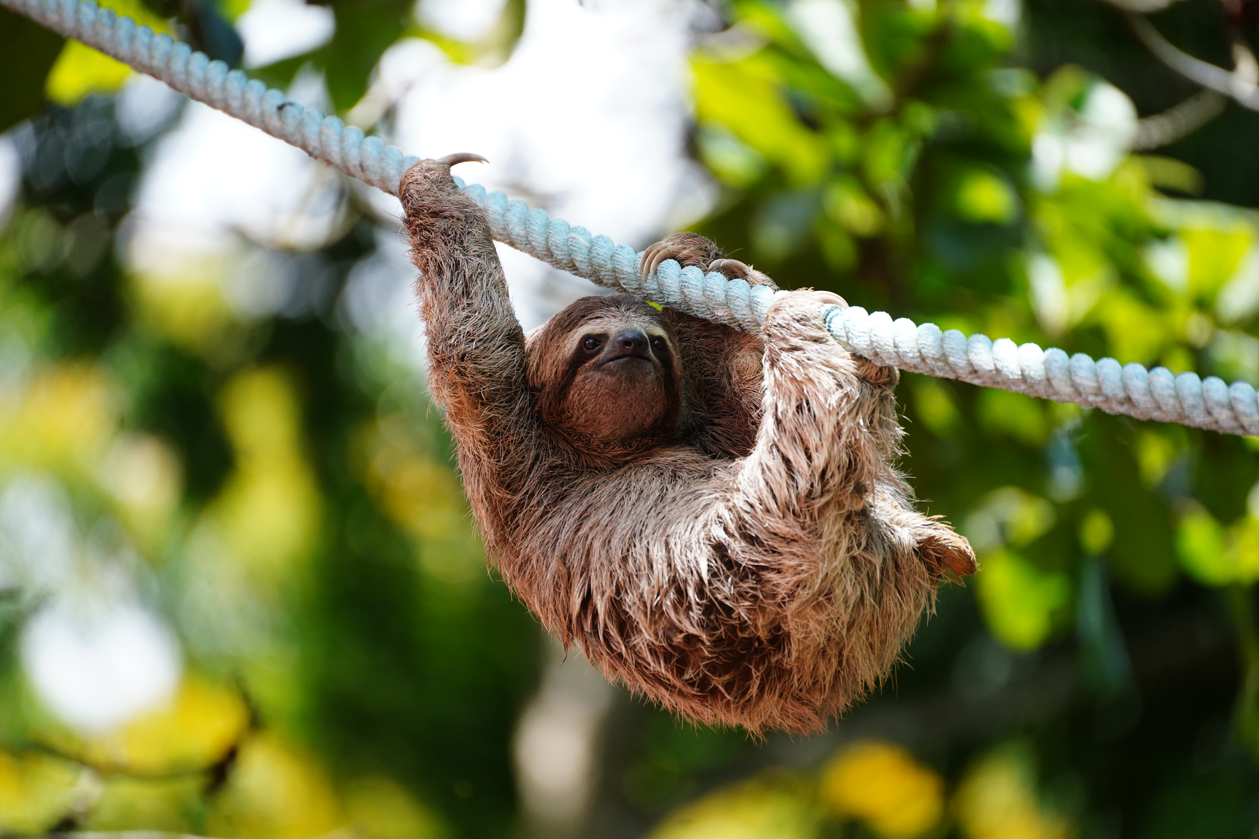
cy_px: 420
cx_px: 630
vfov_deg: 4.8
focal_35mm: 288
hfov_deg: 7.2
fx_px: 10071
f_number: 6.3
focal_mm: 288
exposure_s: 1/1600
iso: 1600
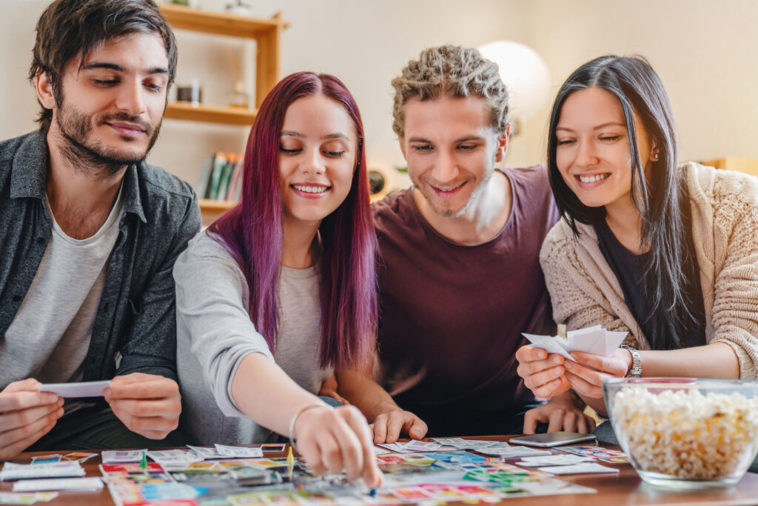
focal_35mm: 47
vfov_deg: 28.7
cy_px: 253
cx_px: 379
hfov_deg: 41.9
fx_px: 990
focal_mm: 47
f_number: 2.8
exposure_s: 1/250
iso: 800
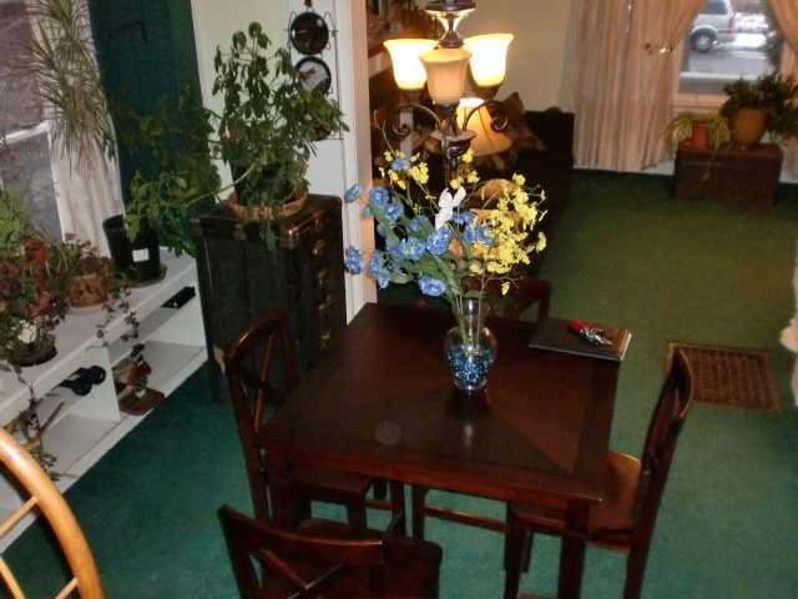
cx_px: 399
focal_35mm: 35
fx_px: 807
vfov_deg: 40.7
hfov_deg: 52.6
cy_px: 300
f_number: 3.1
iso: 400
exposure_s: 1/60
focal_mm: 6.3
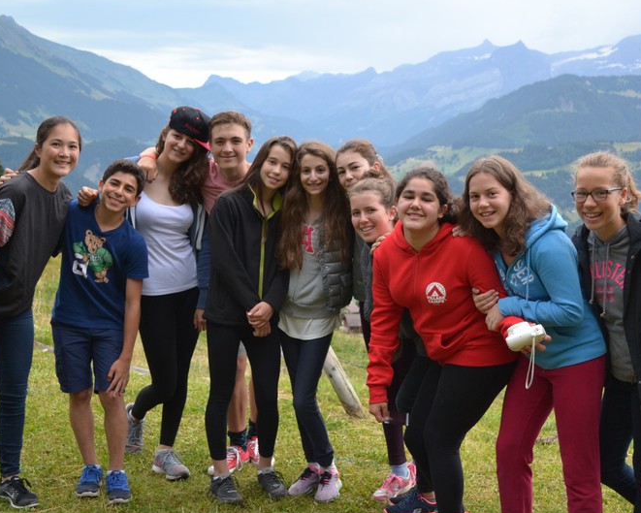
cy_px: 281
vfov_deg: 31.4
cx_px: 375
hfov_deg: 38.7
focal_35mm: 48
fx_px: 911
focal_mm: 22
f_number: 4
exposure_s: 1/30
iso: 320
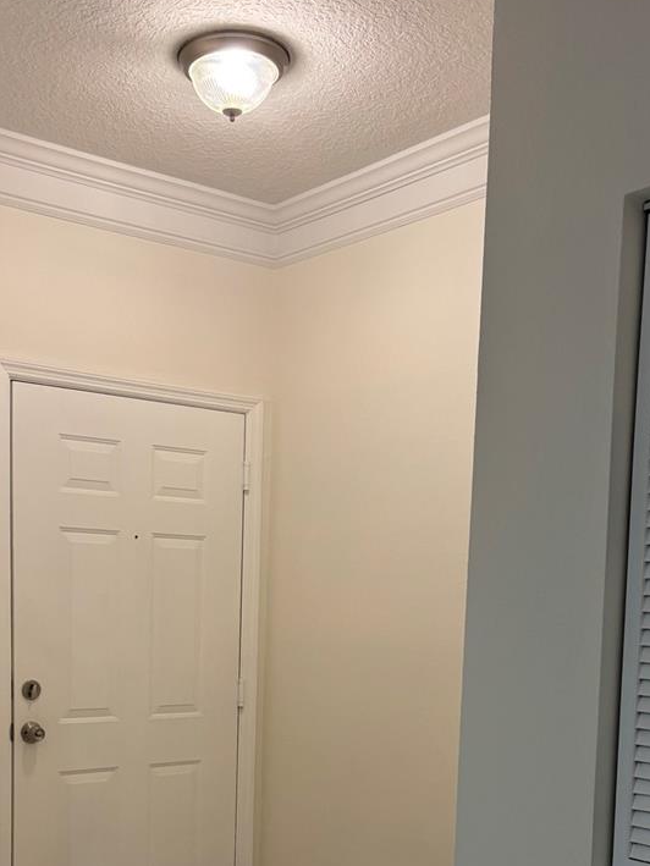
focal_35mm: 44
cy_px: 716
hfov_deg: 32.7
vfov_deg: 40.8
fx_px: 1101
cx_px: 236
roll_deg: -2.6
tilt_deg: -5.0
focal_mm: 5.96
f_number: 1.6
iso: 125
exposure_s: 1/60
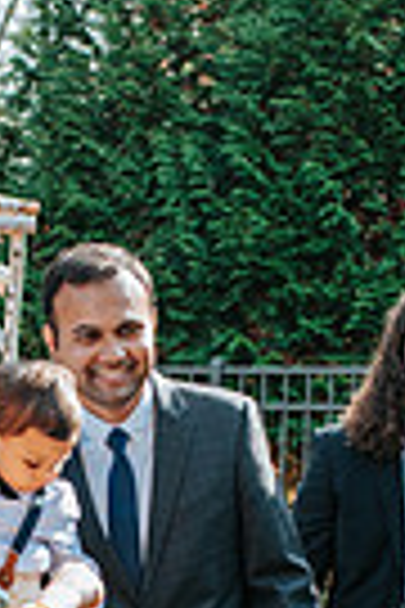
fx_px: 1974
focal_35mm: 117
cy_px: 590
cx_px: 117
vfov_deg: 17.1
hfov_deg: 11.7
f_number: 3.5
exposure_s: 1/1250
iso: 560
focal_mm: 35
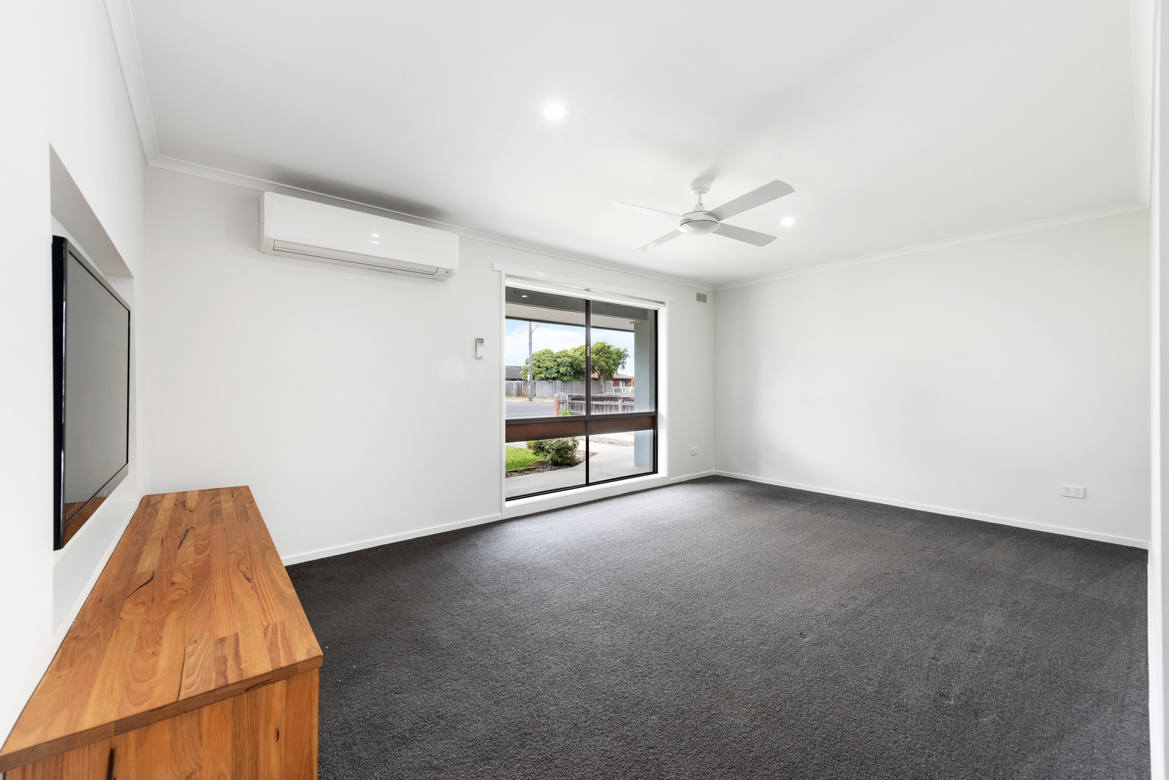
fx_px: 455
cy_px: 390
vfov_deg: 81.3
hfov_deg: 104.2
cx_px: 584
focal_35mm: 14
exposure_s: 1/3
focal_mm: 14
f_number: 8
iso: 125
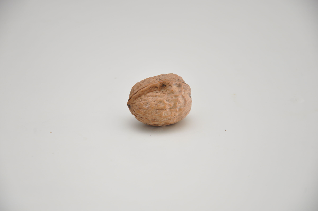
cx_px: 159
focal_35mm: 158
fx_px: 1390
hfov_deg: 13.1
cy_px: 106
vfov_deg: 8.7
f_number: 5.6
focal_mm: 105
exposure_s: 1/80
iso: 200
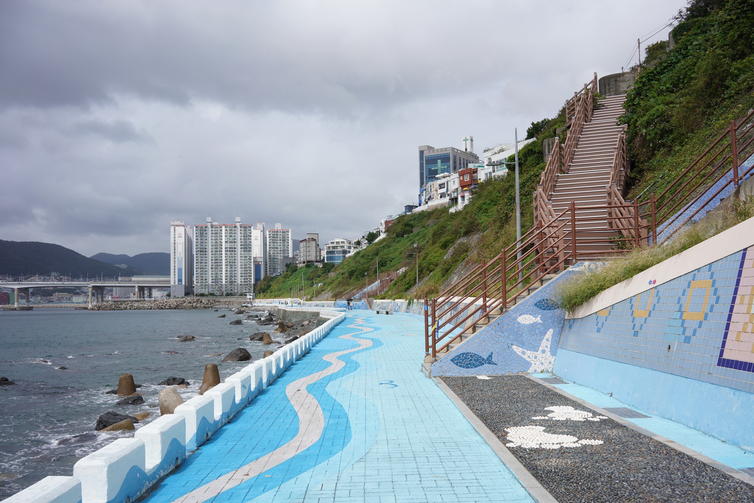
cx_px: 377
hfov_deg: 54.4
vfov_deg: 37.9
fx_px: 733
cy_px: 252
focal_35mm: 35
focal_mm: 35
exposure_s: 1/100
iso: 100
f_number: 14
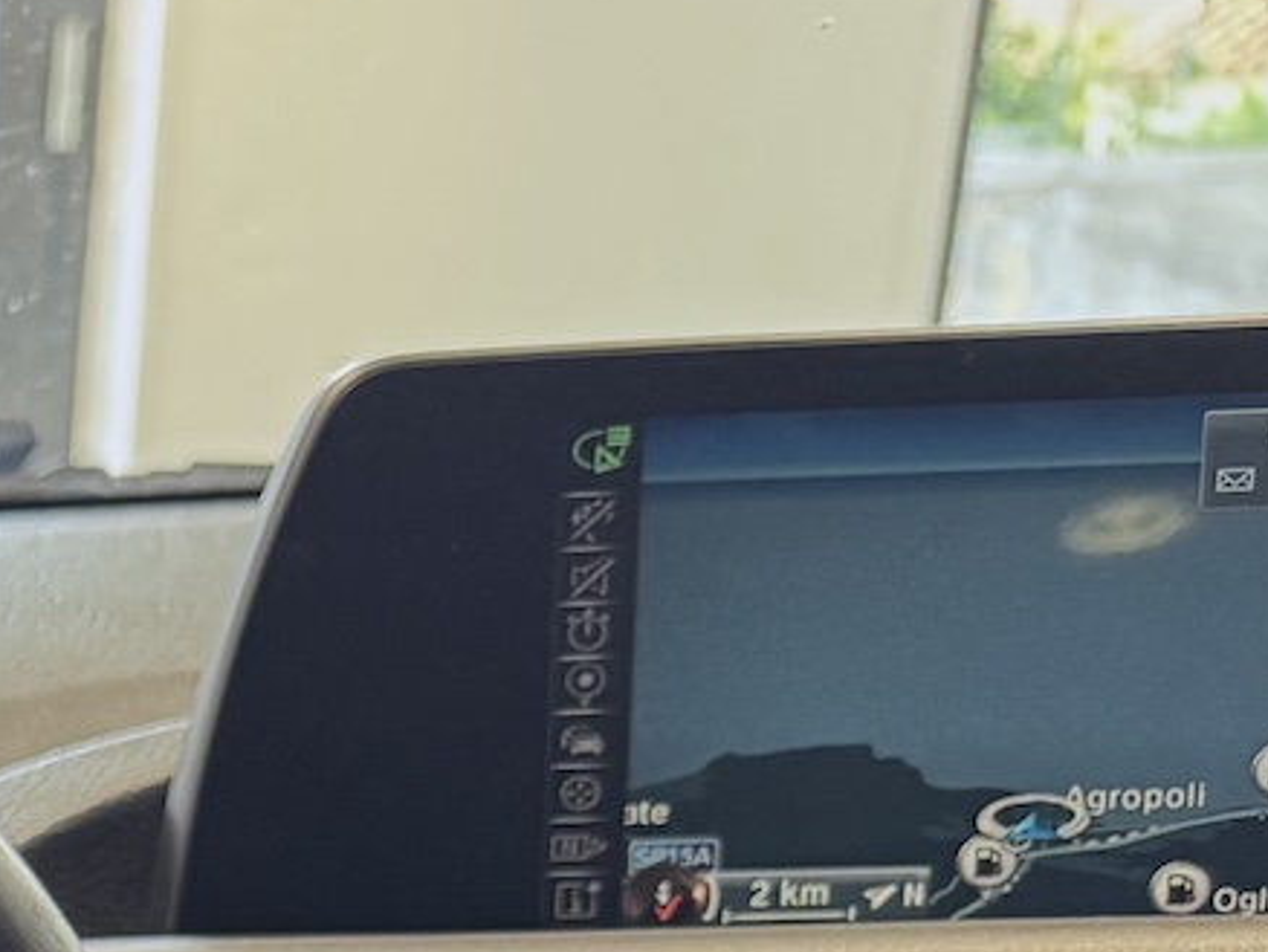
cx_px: -1274
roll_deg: +3.2
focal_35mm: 103
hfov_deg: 15.3
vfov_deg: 12.6
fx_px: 3775
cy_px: 1904
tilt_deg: -23.5
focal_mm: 6.76
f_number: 1.78
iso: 320
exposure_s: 1/60
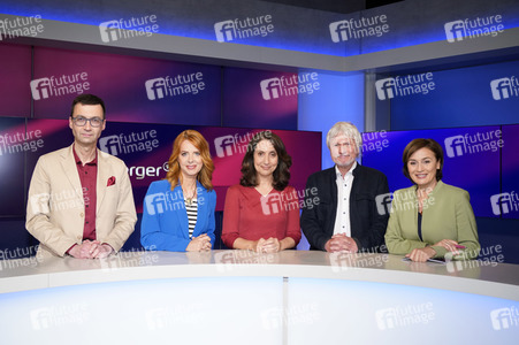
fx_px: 519
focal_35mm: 36
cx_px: 260
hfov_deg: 53.2
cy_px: 172
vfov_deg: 36.8
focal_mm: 36
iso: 2500
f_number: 5
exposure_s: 1/160
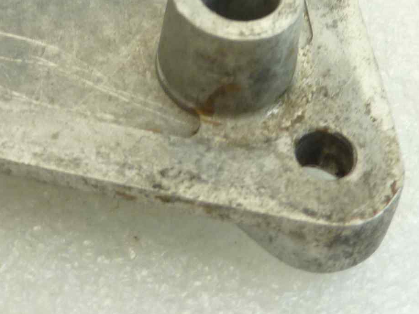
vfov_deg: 19.4
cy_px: -91
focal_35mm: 70
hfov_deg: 27.8
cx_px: 204
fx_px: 848
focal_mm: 4.1
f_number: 3.3
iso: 80
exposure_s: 1/20
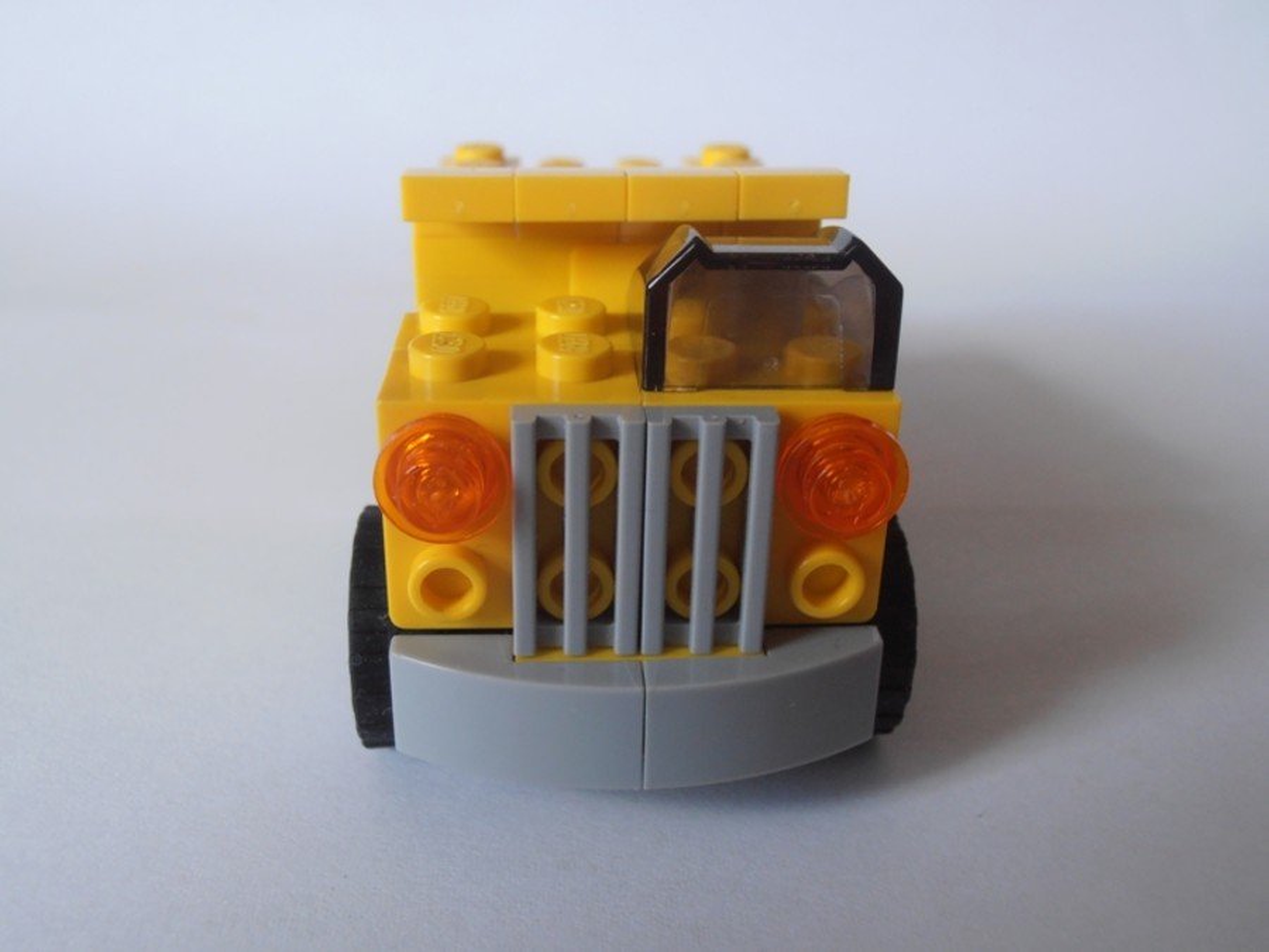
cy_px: 476
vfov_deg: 38.7
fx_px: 1356
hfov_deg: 50.1
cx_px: 634
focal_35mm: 37
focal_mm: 6.61
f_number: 3.9
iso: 125
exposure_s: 1/30
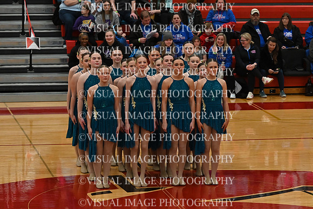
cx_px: 156
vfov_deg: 8.2
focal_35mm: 168
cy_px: 104
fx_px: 1461
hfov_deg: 12.2
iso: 5000
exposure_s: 1/400
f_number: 4
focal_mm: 112
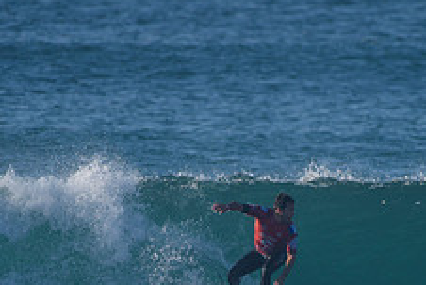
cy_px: 306
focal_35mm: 1386
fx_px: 16411
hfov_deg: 1.5
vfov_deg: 1.0
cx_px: 277
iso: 280
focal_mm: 500
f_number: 5.6
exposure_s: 1/2000
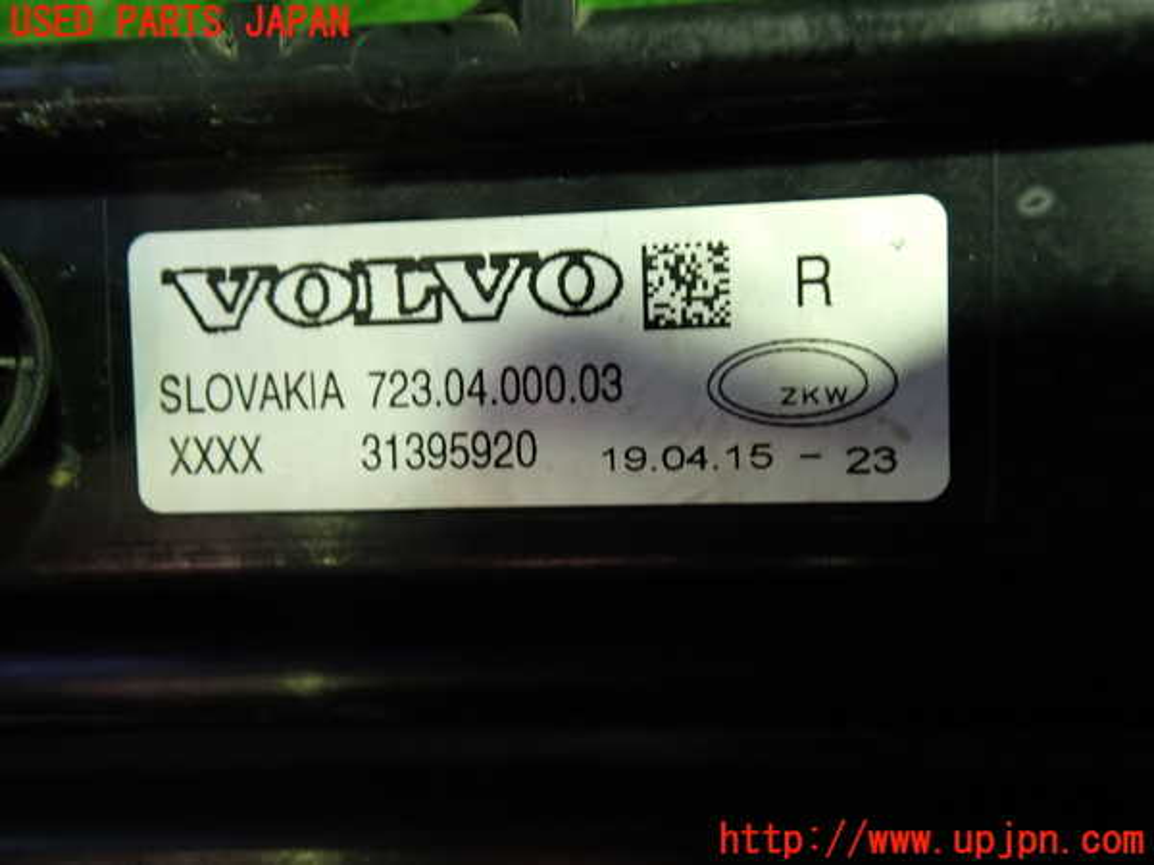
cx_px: 577
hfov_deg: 60.0
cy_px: 432
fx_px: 1000
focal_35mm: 30
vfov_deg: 46.8
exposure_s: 1/30
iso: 200
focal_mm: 5.4
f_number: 2.3
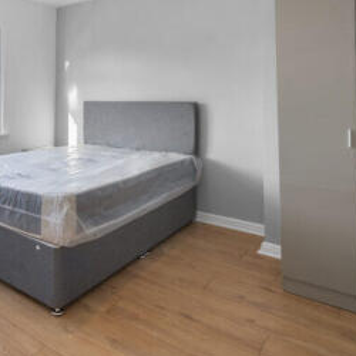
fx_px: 337
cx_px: 78
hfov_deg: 52.5
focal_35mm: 29
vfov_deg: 53.9
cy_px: 105
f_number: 8
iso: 2000
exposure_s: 1/30
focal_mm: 13
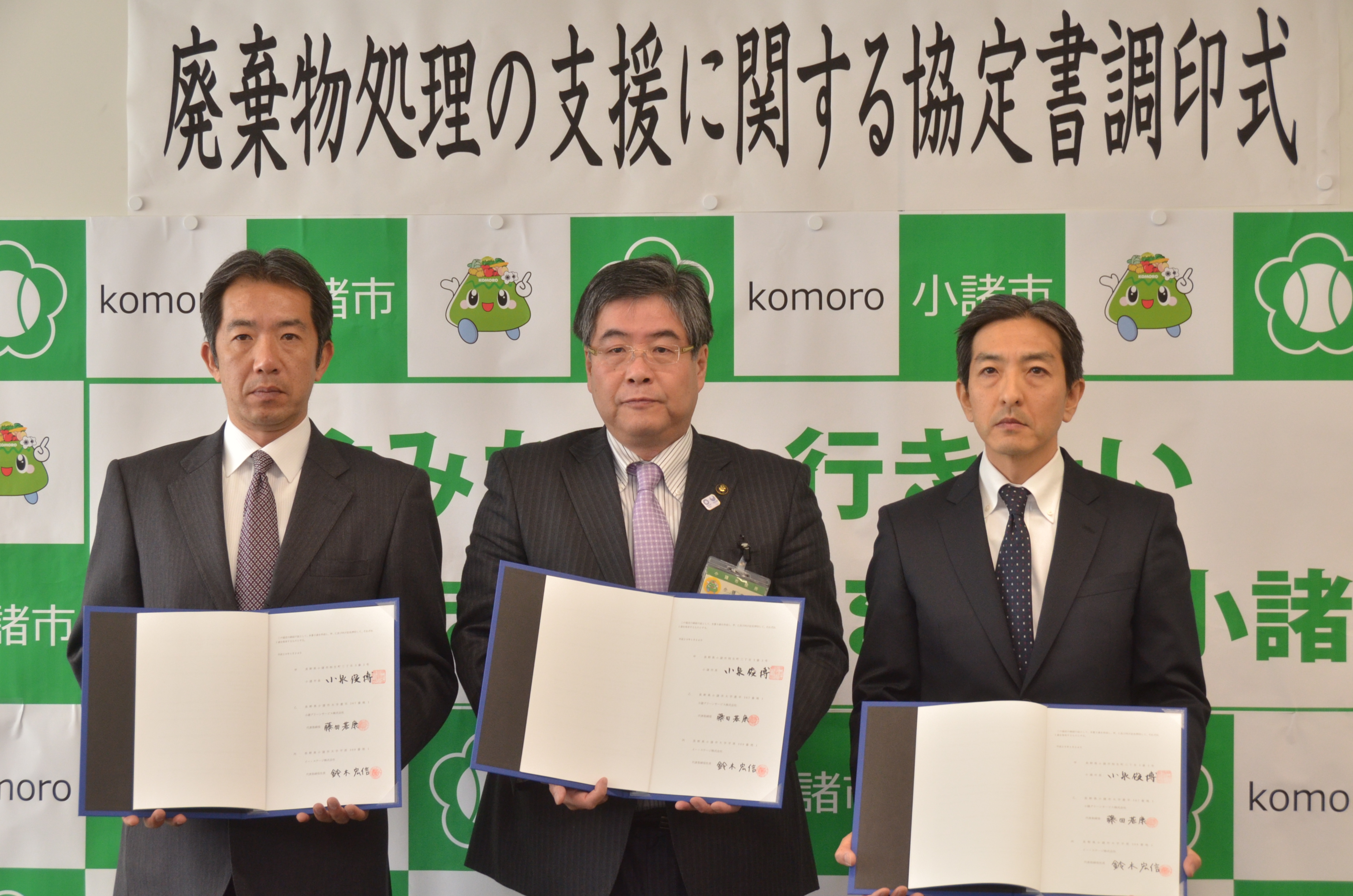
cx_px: 676
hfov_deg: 28.1
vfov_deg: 18.8
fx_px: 2700
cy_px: 448
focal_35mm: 72
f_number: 7.1
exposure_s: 1/60
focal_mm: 48
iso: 800
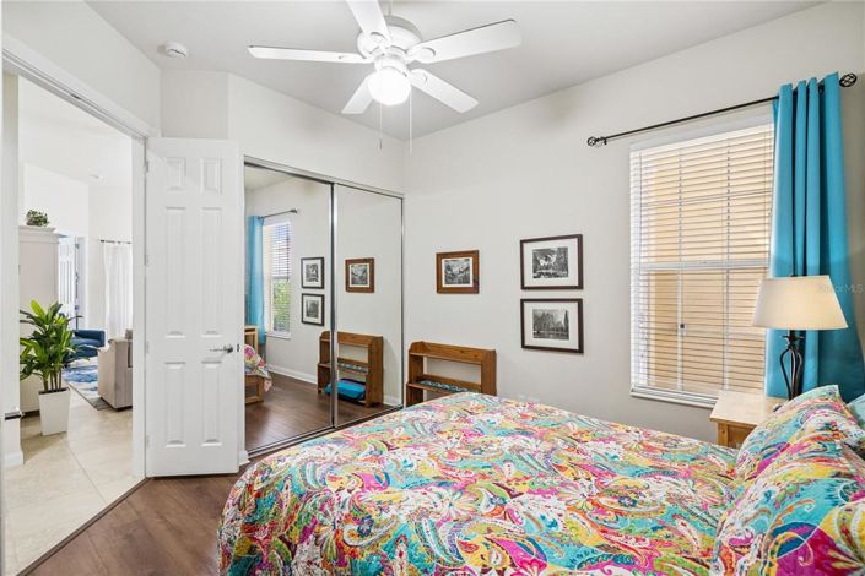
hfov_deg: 96.7
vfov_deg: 73.7
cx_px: 432
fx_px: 384
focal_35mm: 16
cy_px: 288
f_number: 8
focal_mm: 16
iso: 2500
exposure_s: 1/50
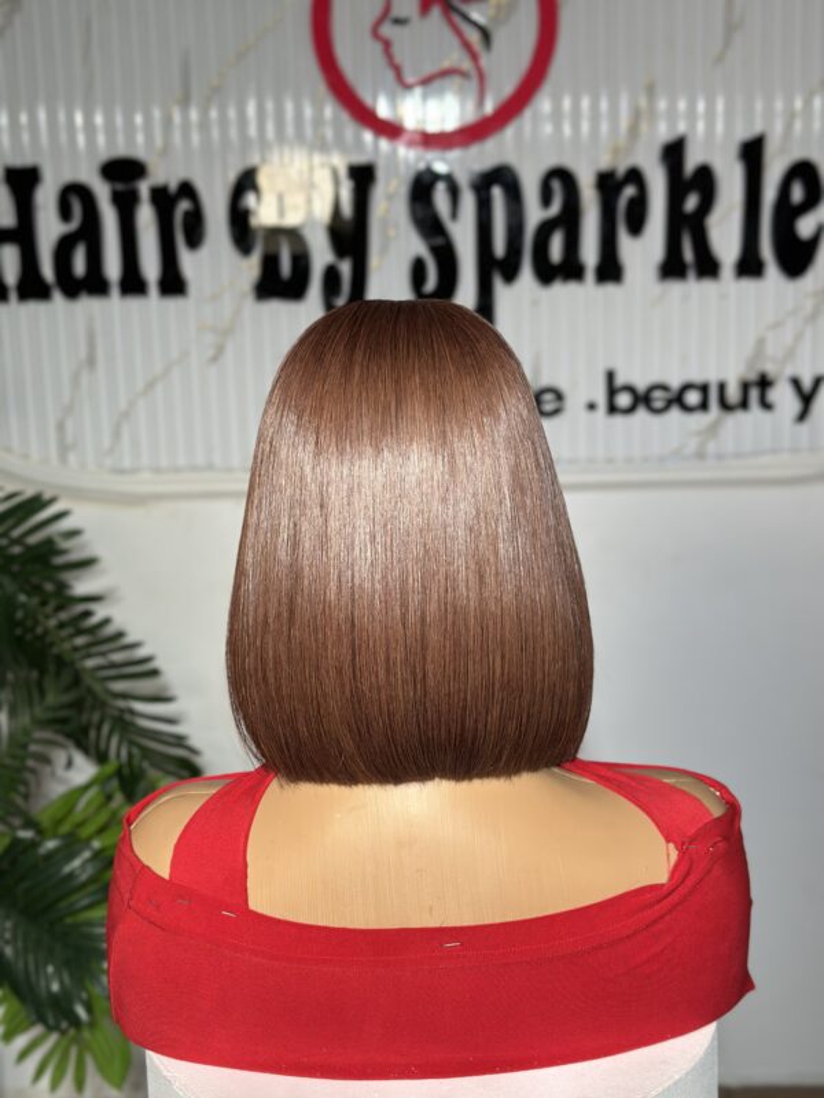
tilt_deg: -10.3
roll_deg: +1.1
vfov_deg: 39.7
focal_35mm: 48
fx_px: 1523
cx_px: 412
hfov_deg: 30.3
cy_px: 549
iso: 80
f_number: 1.78
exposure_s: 1/422
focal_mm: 6.86
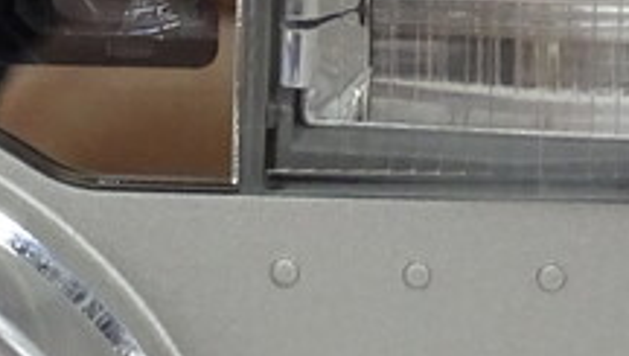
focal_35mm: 302
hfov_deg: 7.0
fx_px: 5042
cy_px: 438
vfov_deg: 4.0
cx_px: -317
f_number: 4.5
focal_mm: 8.51
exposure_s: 1/50
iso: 320
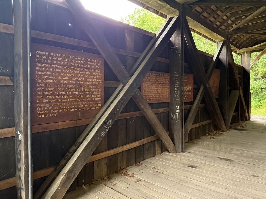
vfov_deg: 56.8
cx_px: 133
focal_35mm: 24
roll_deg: -0.1
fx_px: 184
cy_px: 100
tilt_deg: -0.2
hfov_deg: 71.6
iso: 1000
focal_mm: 6.76
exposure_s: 1/39
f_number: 1.78
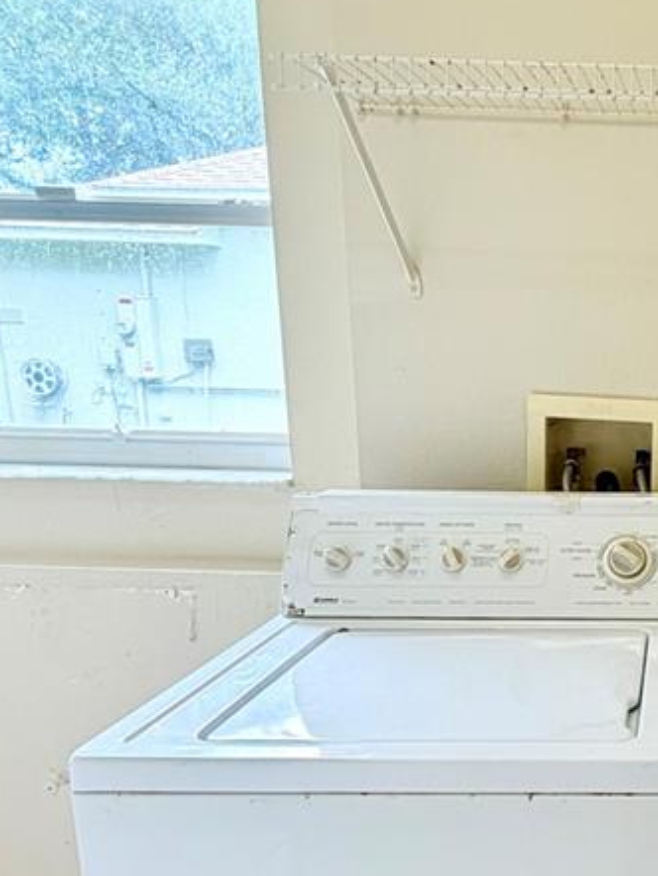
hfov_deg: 33.3
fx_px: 962
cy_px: 559
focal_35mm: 38
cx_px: 713
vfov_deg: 48.4
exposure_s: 1/120
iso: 125
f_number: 2.2
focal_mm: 2.22
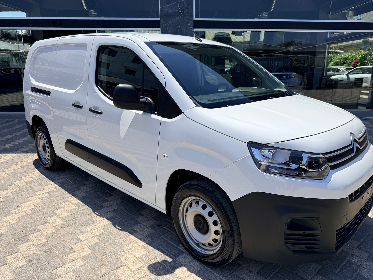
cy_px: 137
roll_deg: +0.2
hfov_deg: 67.2
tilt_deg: -13.2
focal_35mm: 26
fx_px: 280
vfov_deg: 53.1
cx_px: 201
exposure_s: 1/5714
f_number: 1.78
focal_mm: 6.76
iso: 80
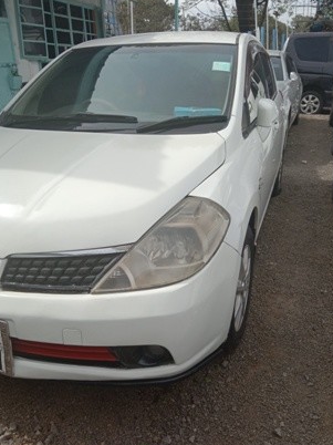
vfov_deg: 61.7
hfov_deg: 48.2
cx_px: 159
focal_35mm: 29
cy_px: 222
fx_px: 372
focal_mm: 3.65
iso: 102
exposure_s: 1/971
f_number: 2.2
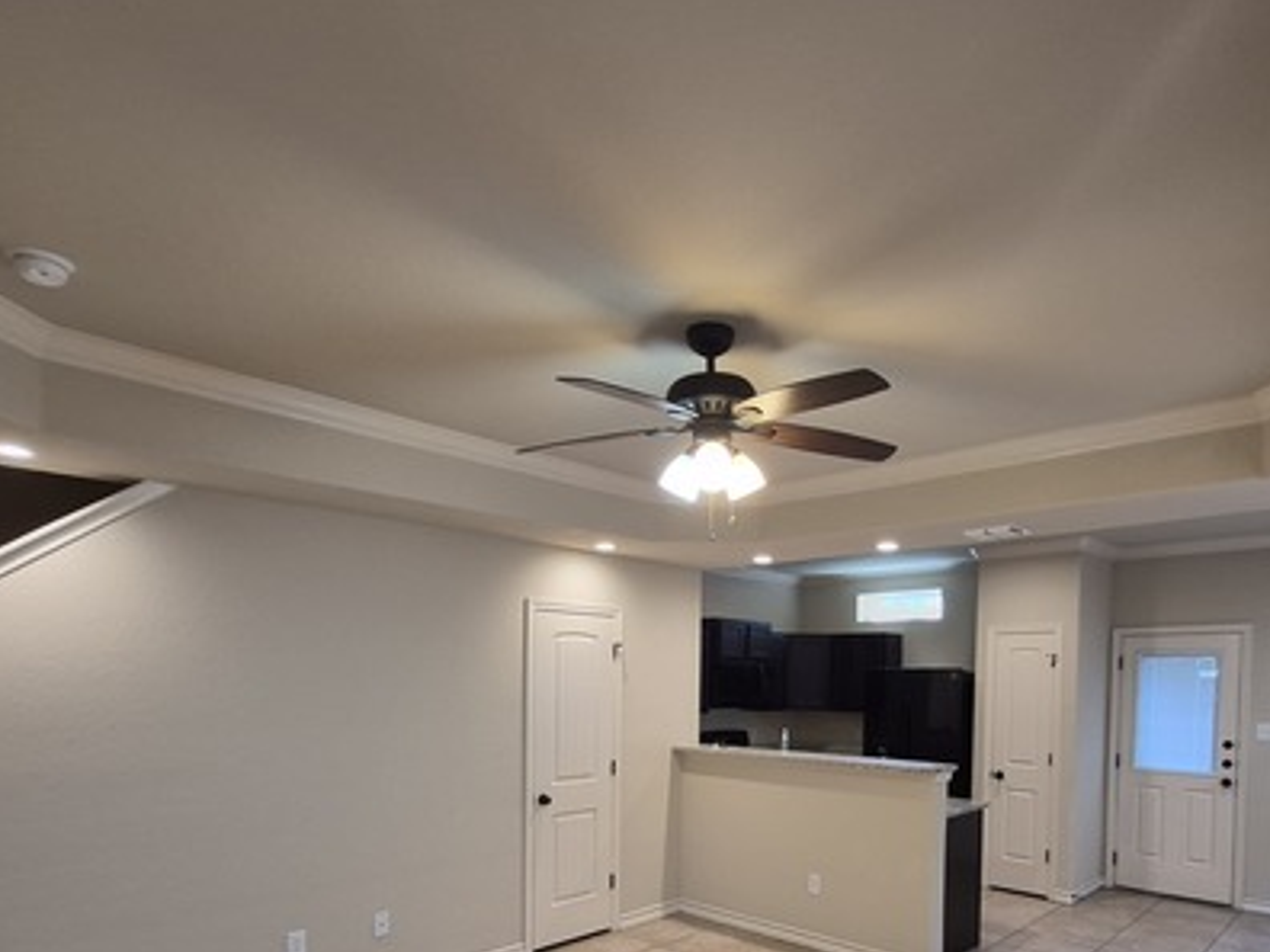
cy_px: 699
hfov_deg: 78.5
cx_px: 731
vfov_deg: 60.4
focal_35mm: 21
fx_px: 770
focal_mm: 1.74
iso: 250
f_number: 2.2
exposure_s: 1/60
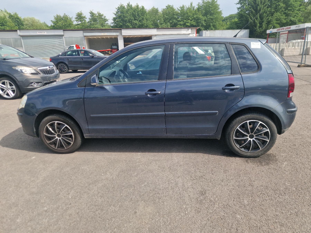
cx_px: 156
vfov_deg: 58.9
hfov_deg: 73.9
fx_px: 207
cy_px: 116
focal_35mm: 23
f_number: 1.8
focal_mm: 5.4
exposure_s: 1/909
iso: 50
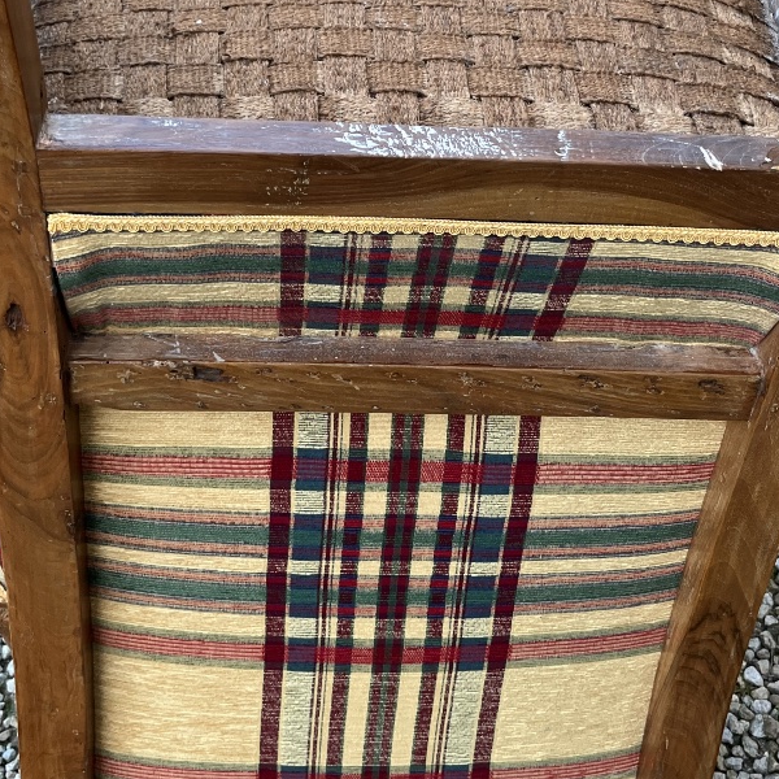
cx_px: 374
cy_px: 203
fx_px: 1171
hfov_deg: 36.8
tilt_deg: -33.3
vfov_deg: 36.0
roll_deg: +12.9
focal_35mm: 46
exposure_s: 1/114
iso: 125
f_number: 1.6
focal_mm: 5.1
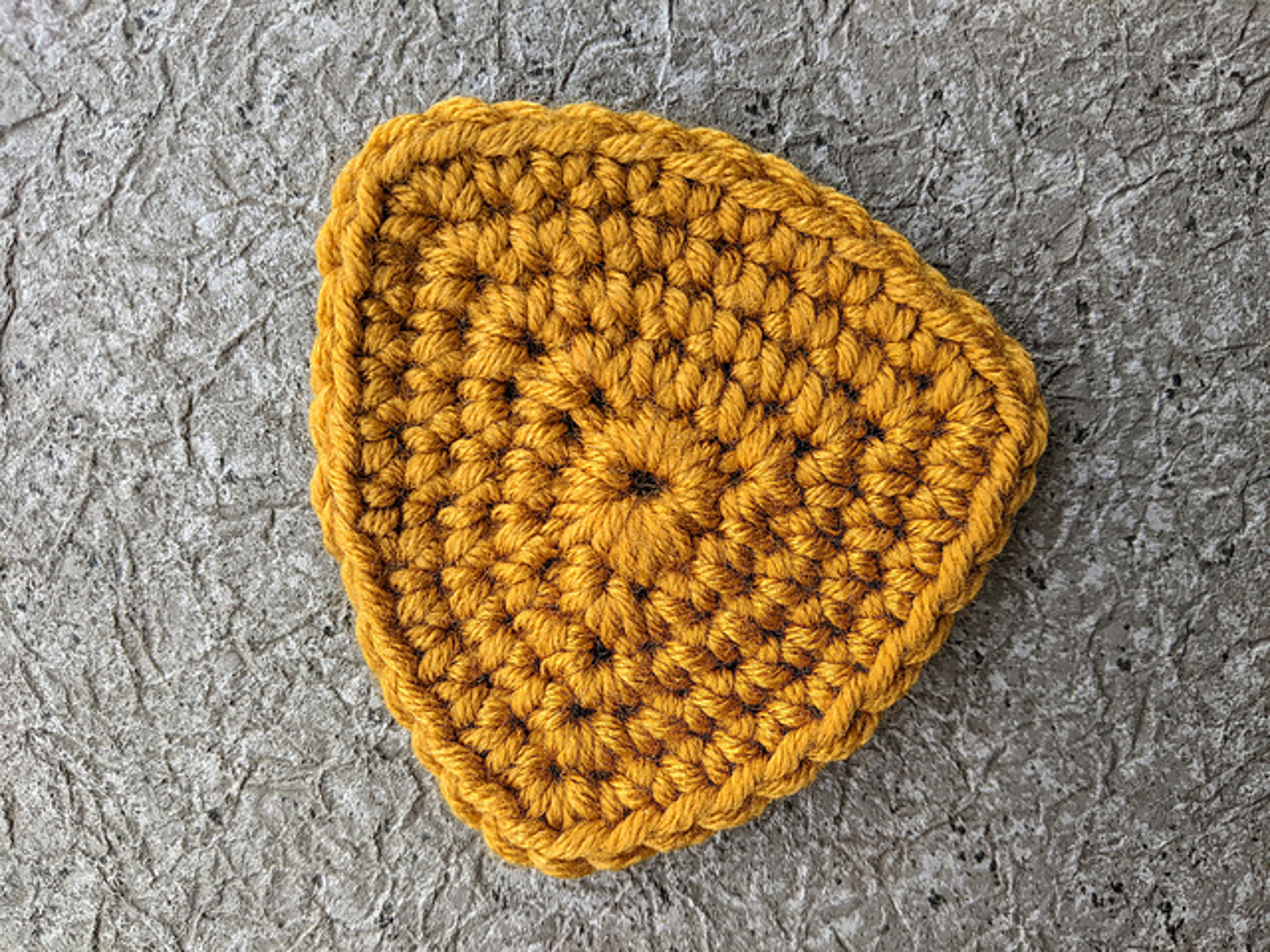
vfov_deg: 51.4
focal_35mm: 27
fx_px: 991
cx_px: 635
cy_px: 476
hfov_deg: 65.3
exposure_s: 1/367
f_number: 1.8
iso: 61
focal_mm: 4.44
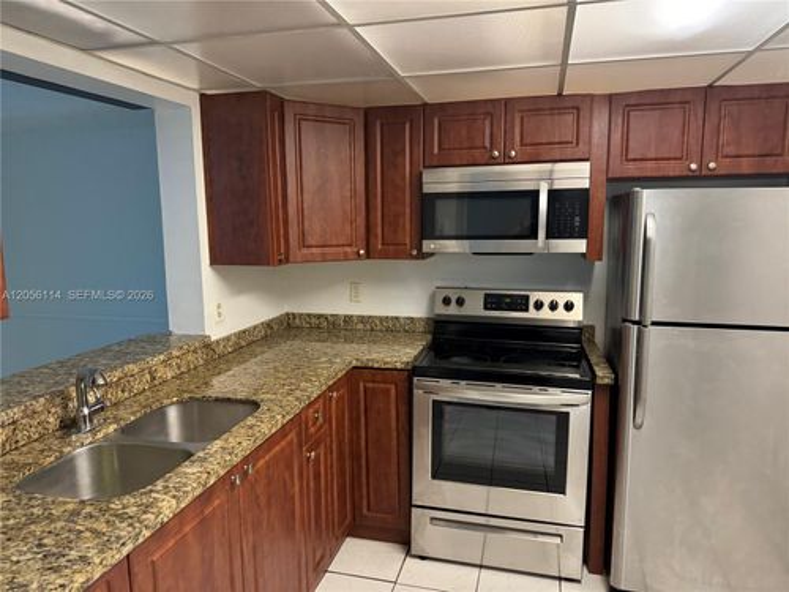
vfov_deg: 56.8
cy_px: 296
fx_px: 547
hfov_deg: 71.6
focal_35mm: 24
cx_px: 394
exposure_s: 1/60
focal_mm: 6.76
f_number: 1.78
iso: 640
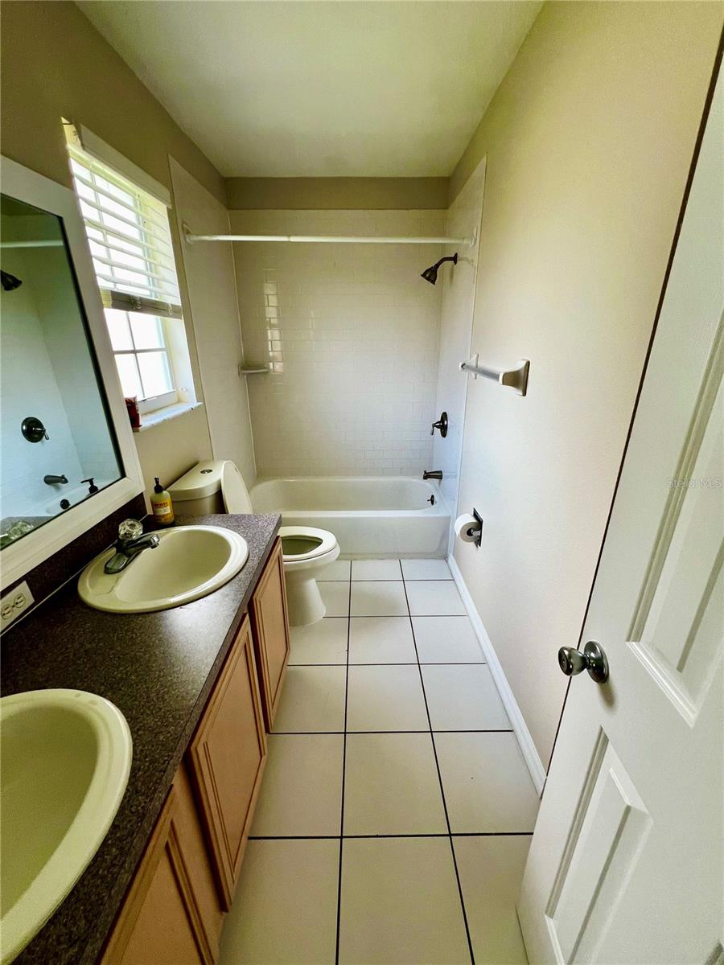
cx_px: 362
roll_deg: +0.1
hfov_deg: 89.9
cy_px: 482
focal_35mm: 13
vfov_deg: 106.2
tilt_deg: -21.4
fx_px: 363
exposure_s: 1/99
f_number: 1.8
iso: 64
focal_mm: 1.57
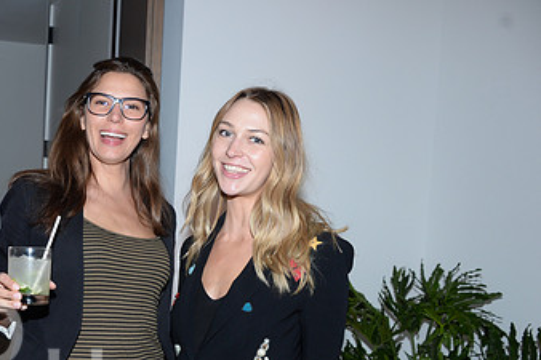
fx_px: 721
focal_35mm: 48
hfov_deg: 38.9
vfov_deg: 27.6
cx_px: 78
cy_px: 282
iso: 640
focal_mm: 28
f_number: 5.6
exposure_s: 1/125
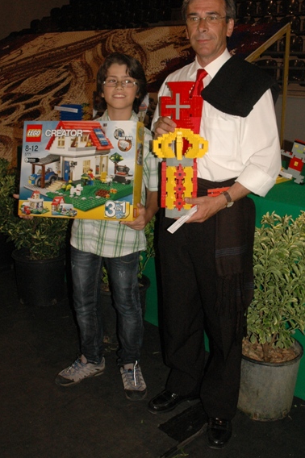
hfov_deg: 35.0
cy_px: 163
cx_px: 160
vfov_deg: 50.0
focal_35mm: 38
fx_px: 483
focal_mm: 18
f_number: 7.1
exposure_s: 1/250
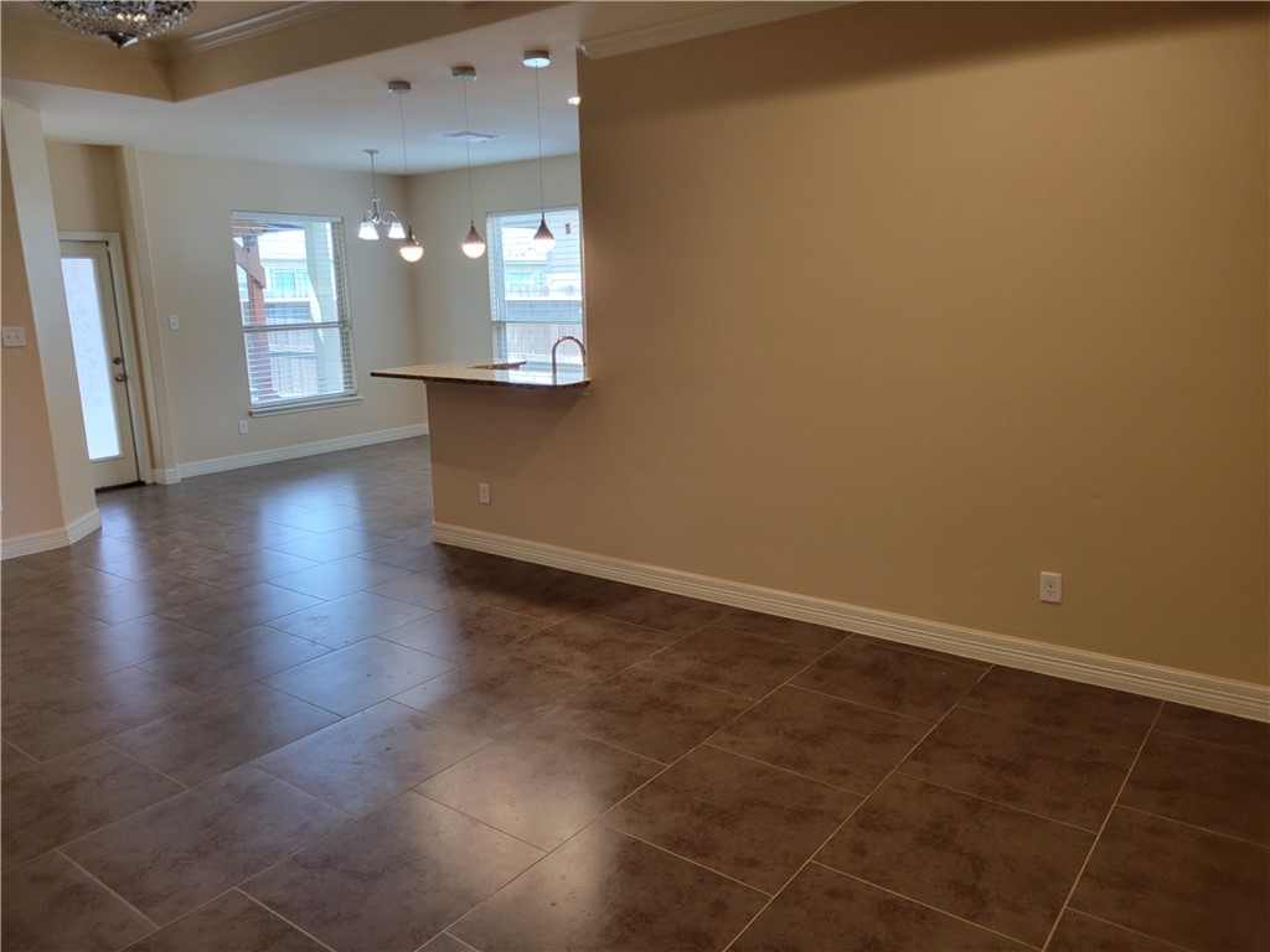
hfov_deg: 67.3
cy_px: 476
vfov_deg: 53.1
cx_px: 635
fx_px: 954
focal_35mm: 26
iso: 200
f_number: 1.8
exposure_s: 1/120
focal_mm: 5.4
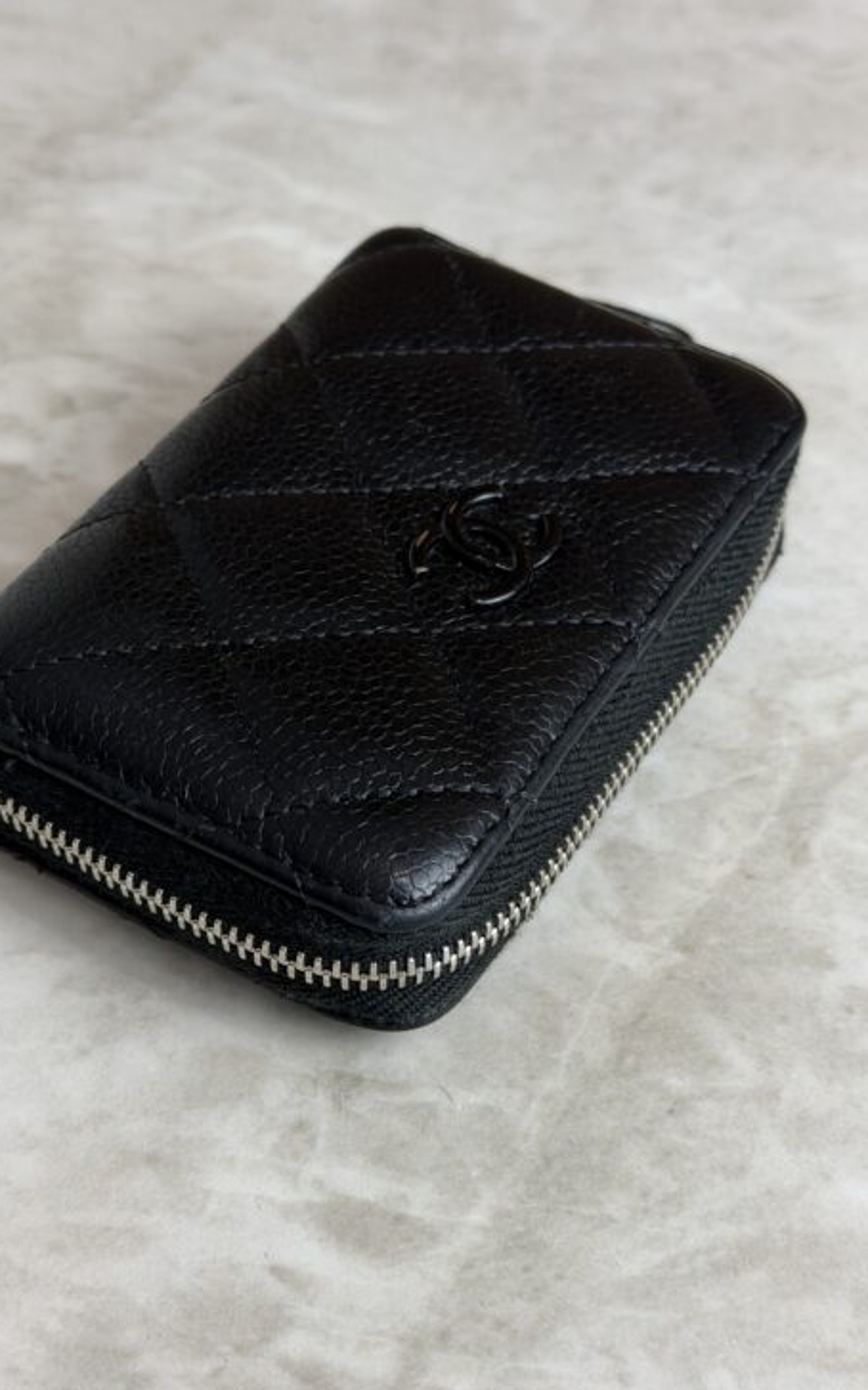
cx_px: 348
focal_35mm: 56
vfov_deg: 36.3
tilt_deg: -46.6
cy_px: 728
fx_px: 2121
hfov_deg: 23.1
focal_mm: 6.76
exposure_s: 1/120
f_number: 1.78
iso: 64
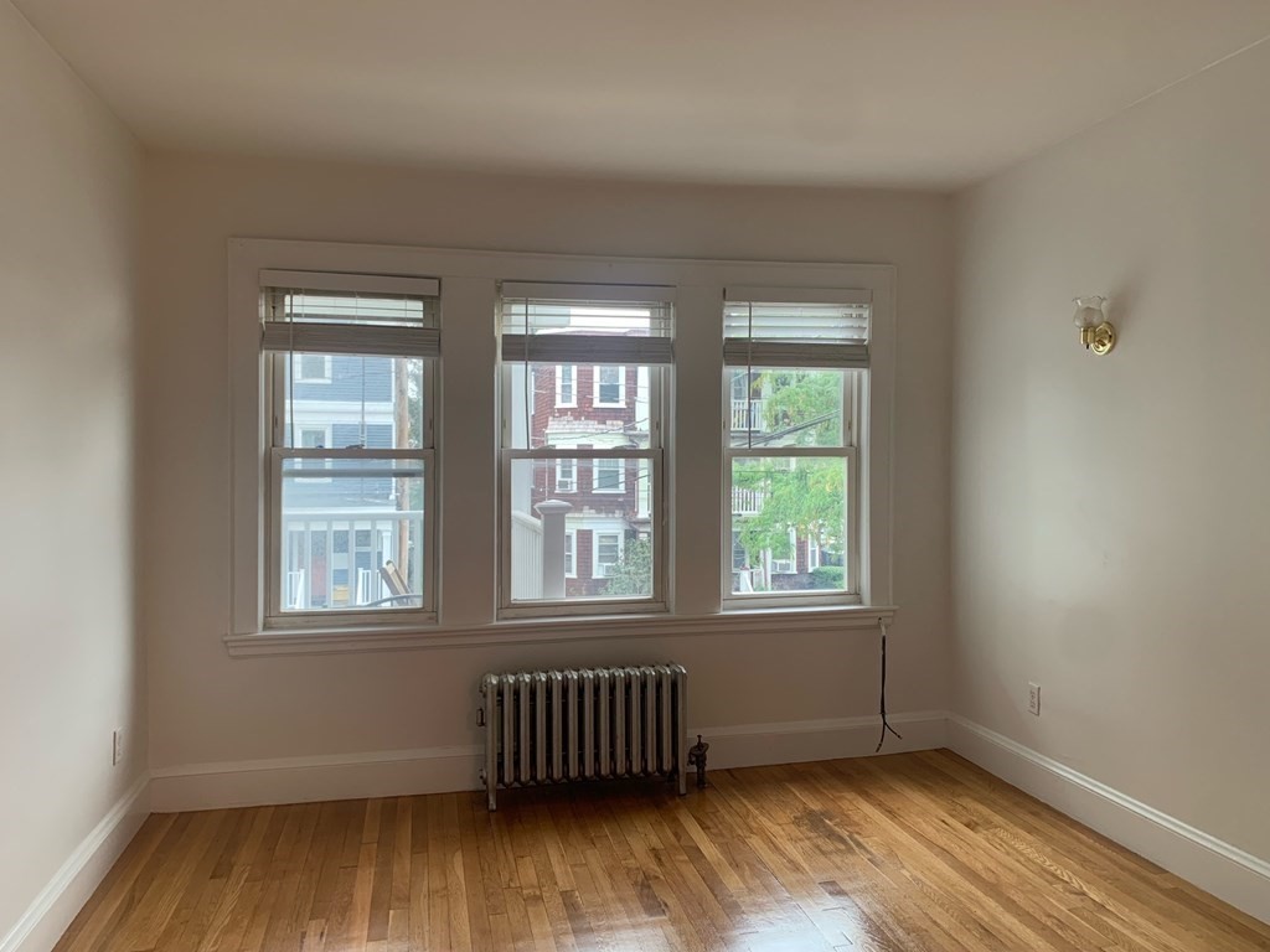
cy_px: 476
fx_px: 954
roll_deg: -0.4
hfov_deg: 67.3
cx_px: 635
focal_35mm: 26
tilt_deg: -0.1
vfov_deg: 53.1
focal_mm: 4.25
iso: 64
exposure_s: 1/60
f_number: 1.8
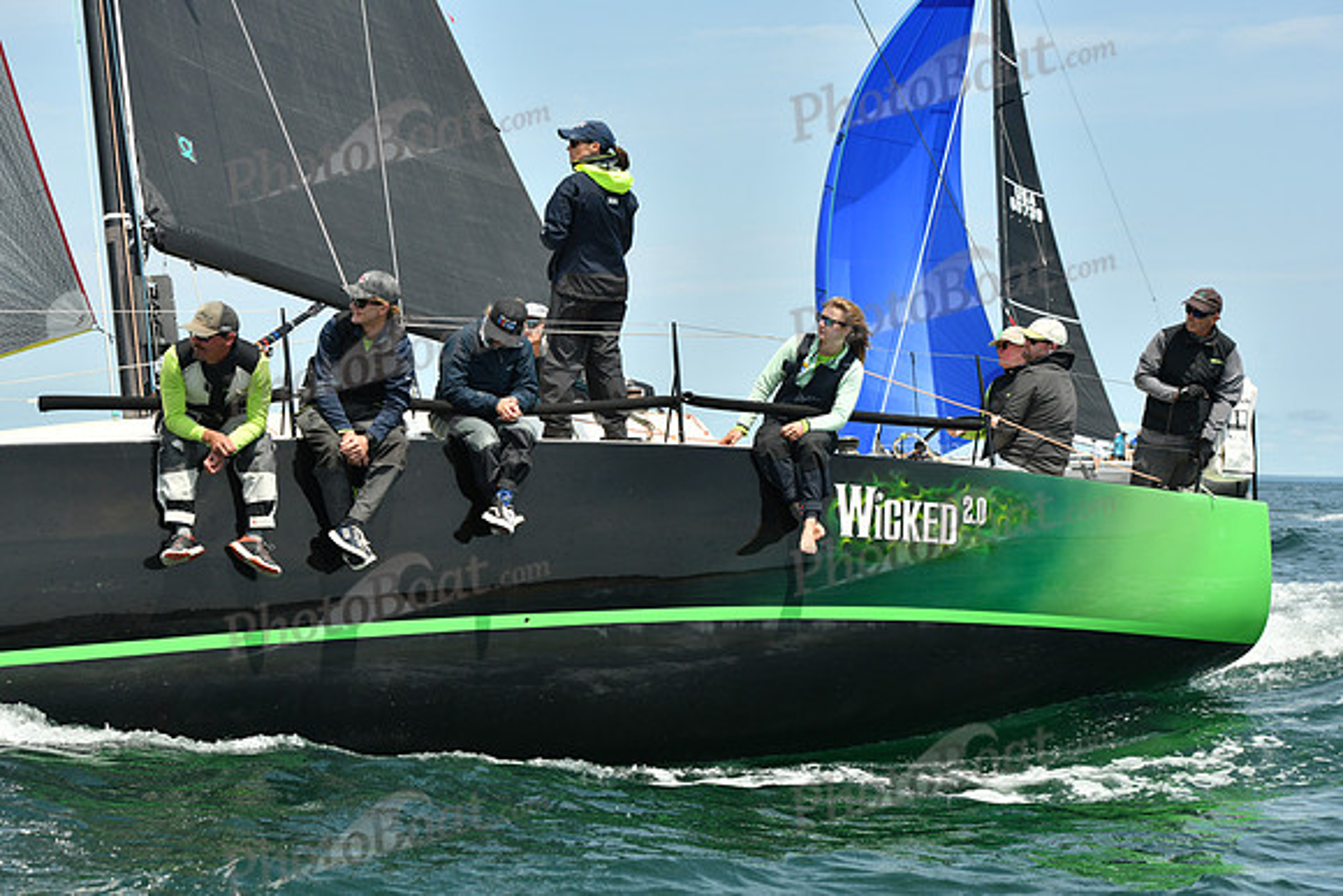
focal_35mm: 82
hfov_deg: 24.8
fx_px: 3060
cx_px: 672
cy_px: 448
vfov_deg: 16.7
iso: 320
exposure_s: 1/1000
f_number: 8
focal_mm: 82
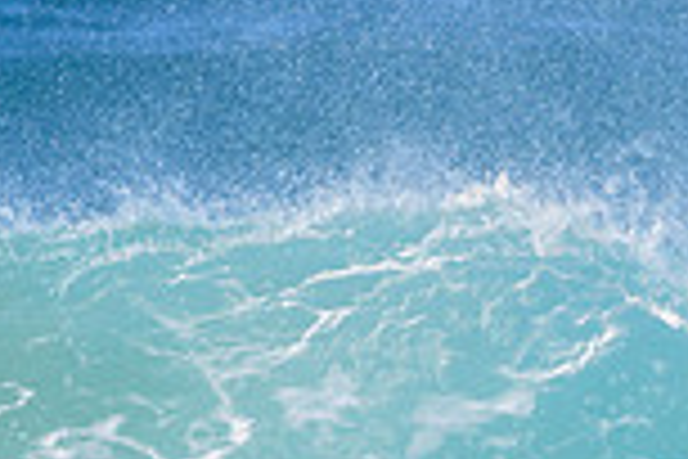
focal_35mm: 2834
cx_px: 737
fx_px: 54157
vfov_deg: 0.5
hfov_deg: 0.7
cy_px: 596
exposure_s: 1/2000
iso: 320
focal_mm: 500
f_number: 5.6
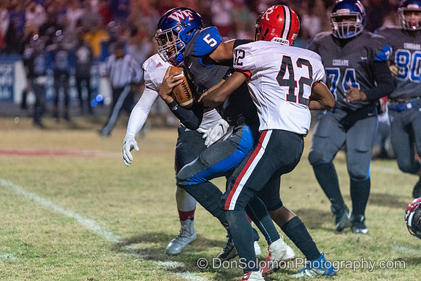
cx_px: 179
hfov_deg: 8.9
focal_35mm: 230
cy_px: 135
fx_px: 2689
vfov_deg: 6.0
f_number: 2.8
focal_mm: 200
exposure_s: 1/800
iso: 8000
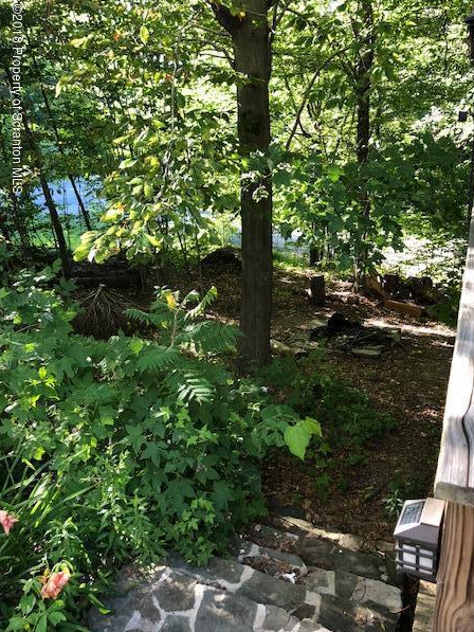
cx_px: 250
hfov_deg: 46.8
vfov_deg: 59.9
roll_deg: +0.7
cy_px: 337
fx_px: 548
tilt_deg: -21.9
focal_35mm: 30
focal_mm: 3.99
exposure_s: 1/40
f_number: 1.8
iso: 25
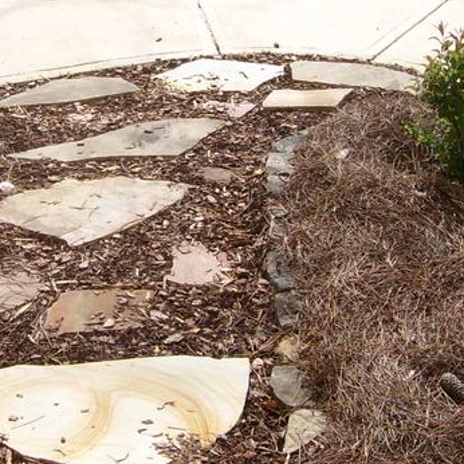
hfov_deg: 21.2
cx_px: 111
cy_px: 134
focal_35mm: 81
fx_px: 1228
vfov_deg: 21.3
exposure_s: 1/500
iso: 80
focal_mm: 5.6
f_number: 4.8
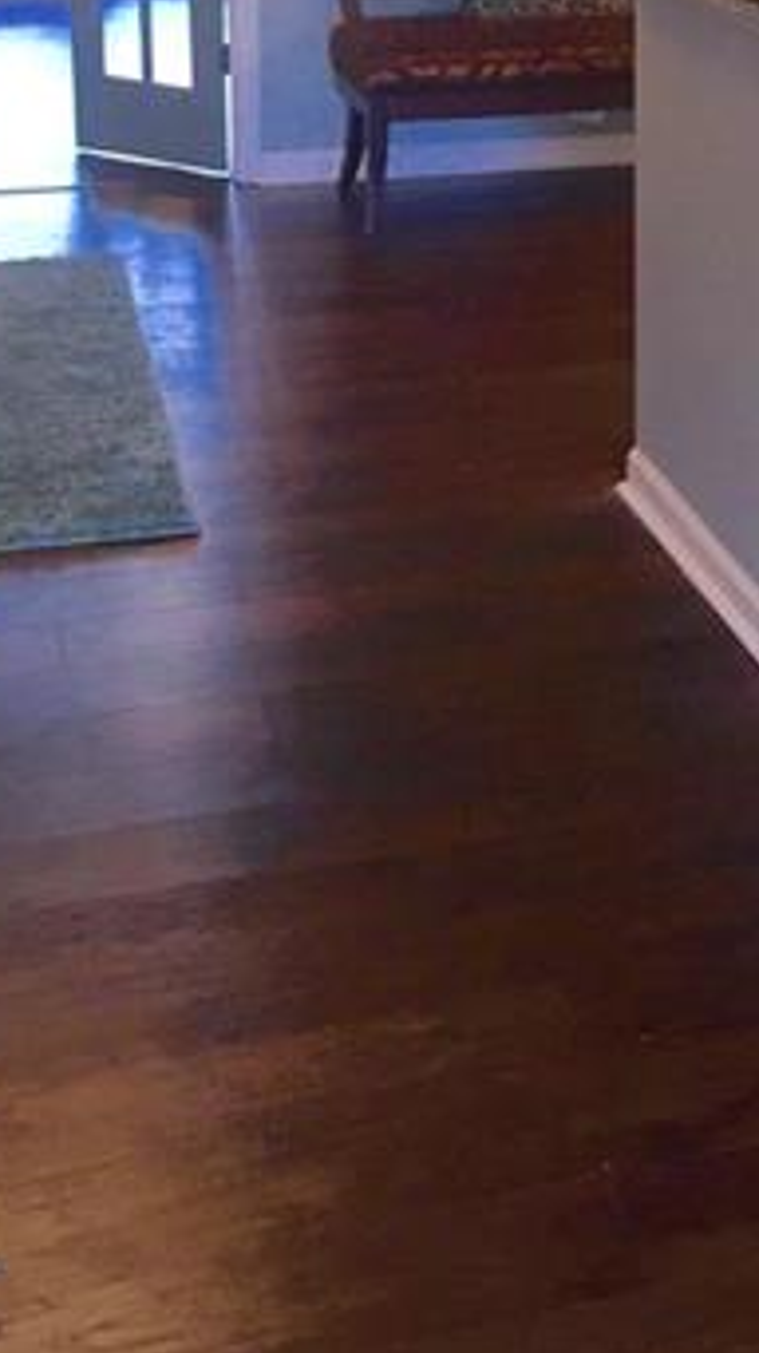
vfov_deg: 28.5
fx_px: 2544
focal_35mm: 71
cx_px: 957
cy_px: 107
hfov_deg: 16.2
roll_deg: -1.9
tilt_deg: -8.0
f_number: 2.2
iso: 80
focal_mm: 4.15
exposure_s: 1/30
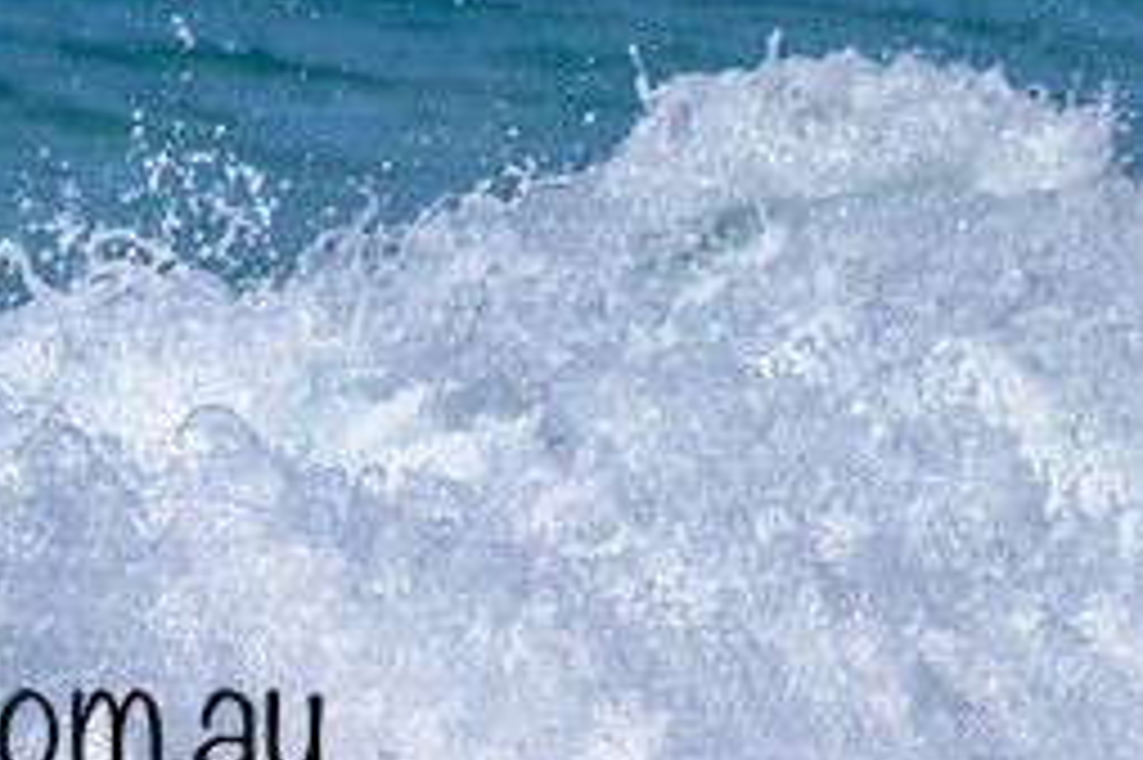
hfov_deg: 0.8
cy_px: 609
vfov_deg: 0.5
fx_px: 79575
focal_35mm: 2508
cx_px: -400
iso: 640
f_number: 11
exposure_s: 1/2000
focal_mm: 800
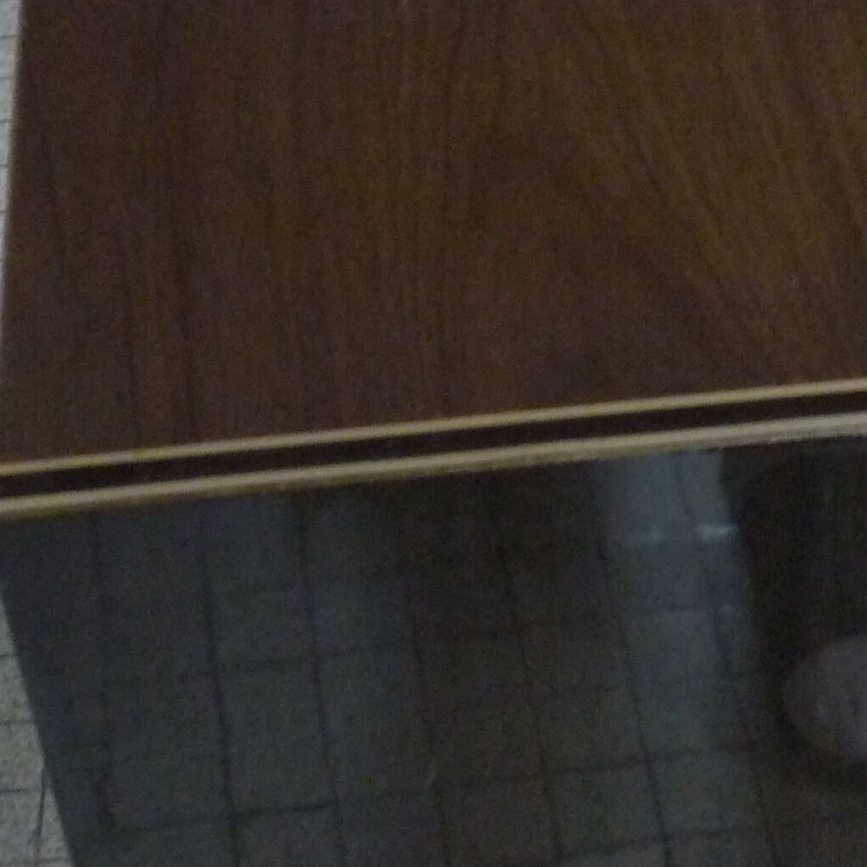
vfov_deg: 16.4
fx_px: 2947
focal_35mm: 104
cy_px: 893
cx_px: 821
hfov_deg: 16.5
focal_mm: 5.5
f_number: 2.8
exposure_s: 1/8
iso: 400
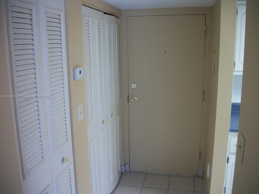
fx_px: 239
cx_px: 130
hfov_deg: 56.8
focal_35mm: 32
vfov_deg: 44.2
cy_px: 97
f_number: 2.9
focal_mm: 5.7
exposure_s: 1/30
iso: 154
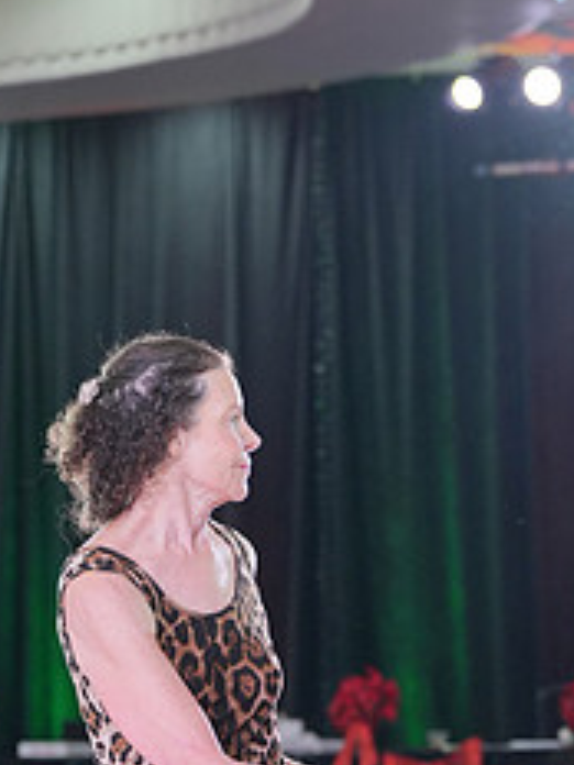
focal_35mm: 216
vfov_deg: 9.0
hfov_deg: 6.9
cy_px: 930
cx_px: 430
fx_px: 4776
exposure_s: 1/320
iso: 1600
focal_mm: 90
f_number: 4
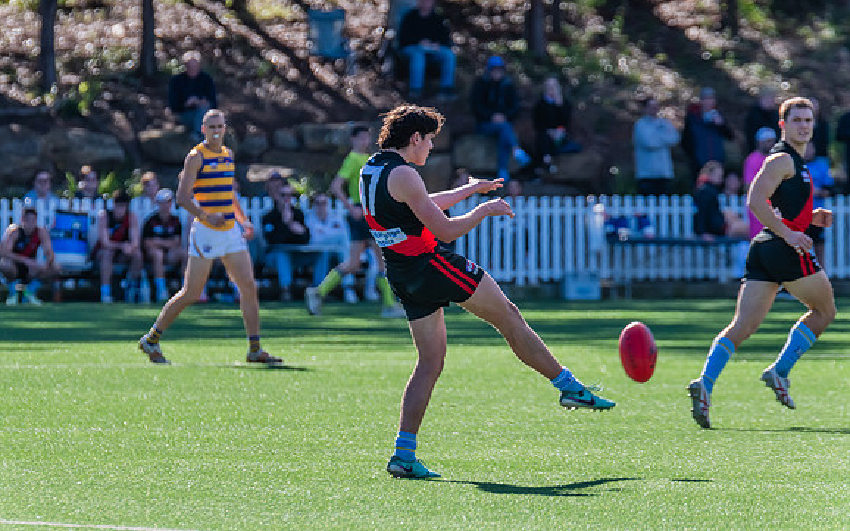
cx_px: 407
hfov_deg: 4.2
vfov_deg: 2.6
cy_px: 261
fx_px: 11511
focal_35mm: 497
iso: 800
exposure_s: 1/1250
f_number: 9
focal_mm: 460
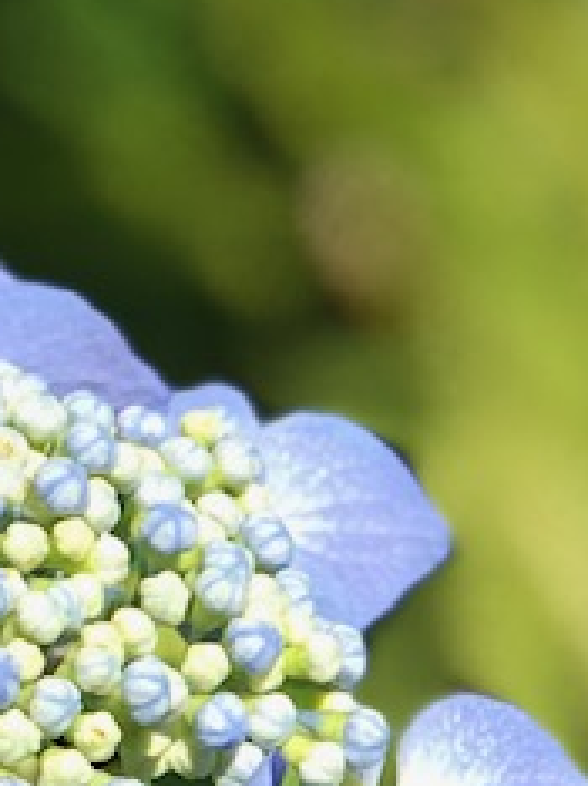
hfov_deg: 9.4
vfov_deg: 12.5
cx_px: -108
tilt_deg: -50.1
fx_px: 3540
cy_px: 783
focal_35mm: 156
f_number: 2.8
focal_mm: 6.6
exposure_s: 1/486
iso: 20
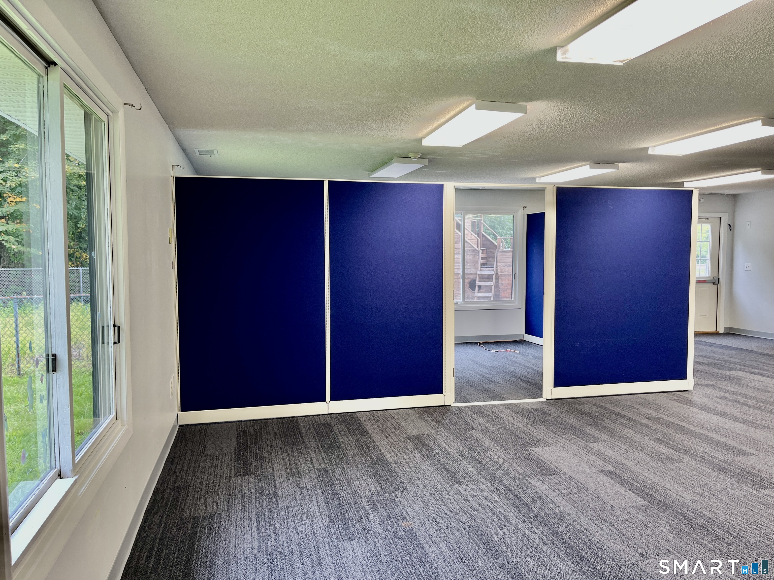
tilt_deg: -3.4
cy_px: 290
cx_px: 387
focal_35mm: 26
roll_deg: +0.7
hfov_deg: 67.3
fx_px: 581
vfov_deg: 53.1
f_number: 1.6
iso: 80
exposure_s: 1/60
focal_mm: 5.1
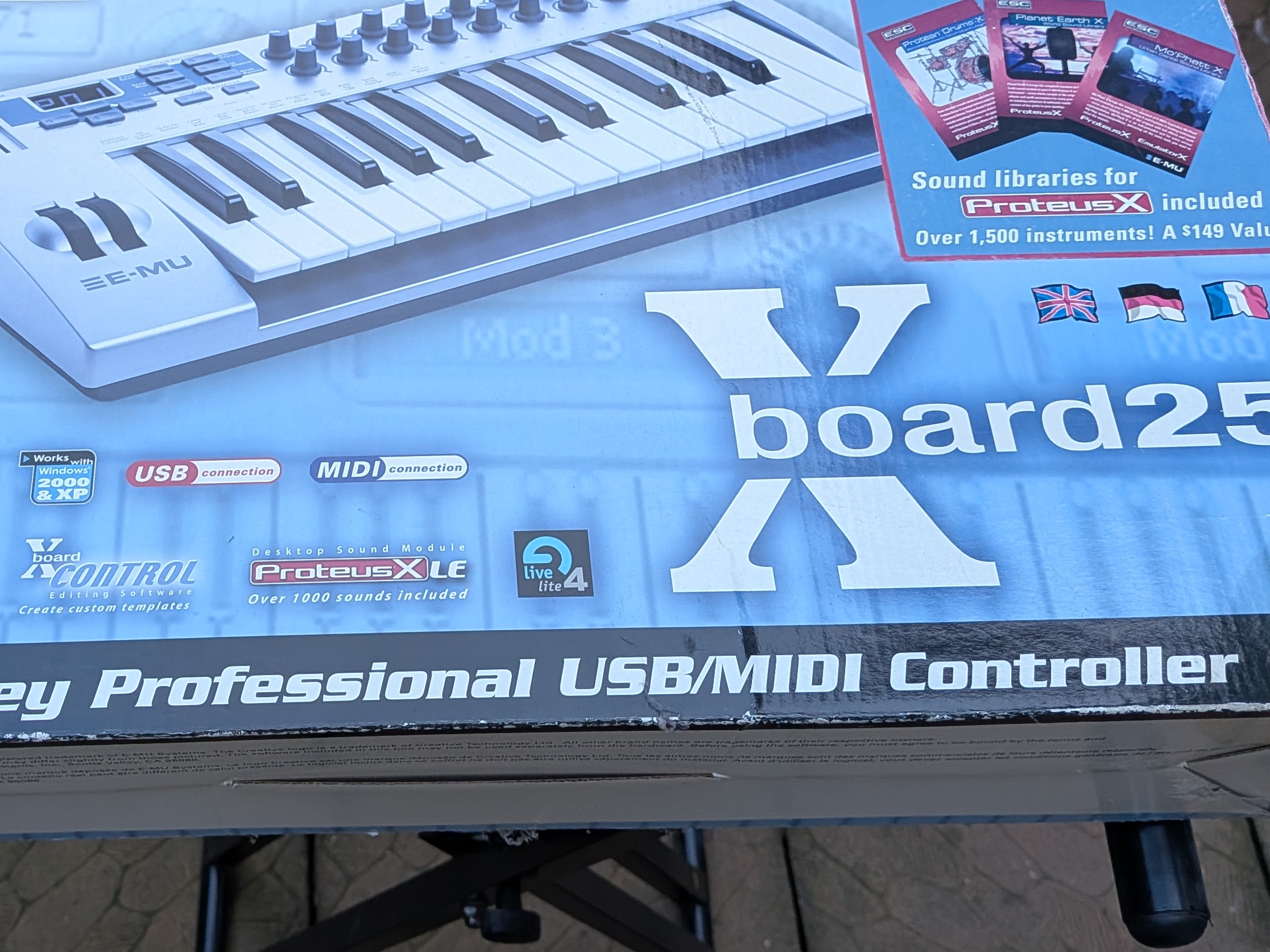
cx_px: 383
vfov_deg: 33.4
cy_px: 357
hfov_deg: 43.0
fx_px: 1577
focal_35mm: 43
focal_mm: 4.53
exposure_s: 1/100
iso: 312
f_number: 1.7
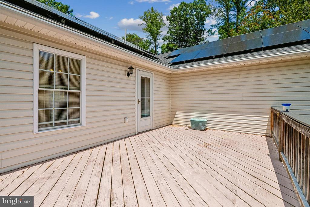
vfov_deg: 77.3
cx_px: 155
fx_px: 129
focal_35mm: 15
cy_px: 104
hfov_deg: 100.4
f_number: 8
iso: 400
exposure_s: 1/6400
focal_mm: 10
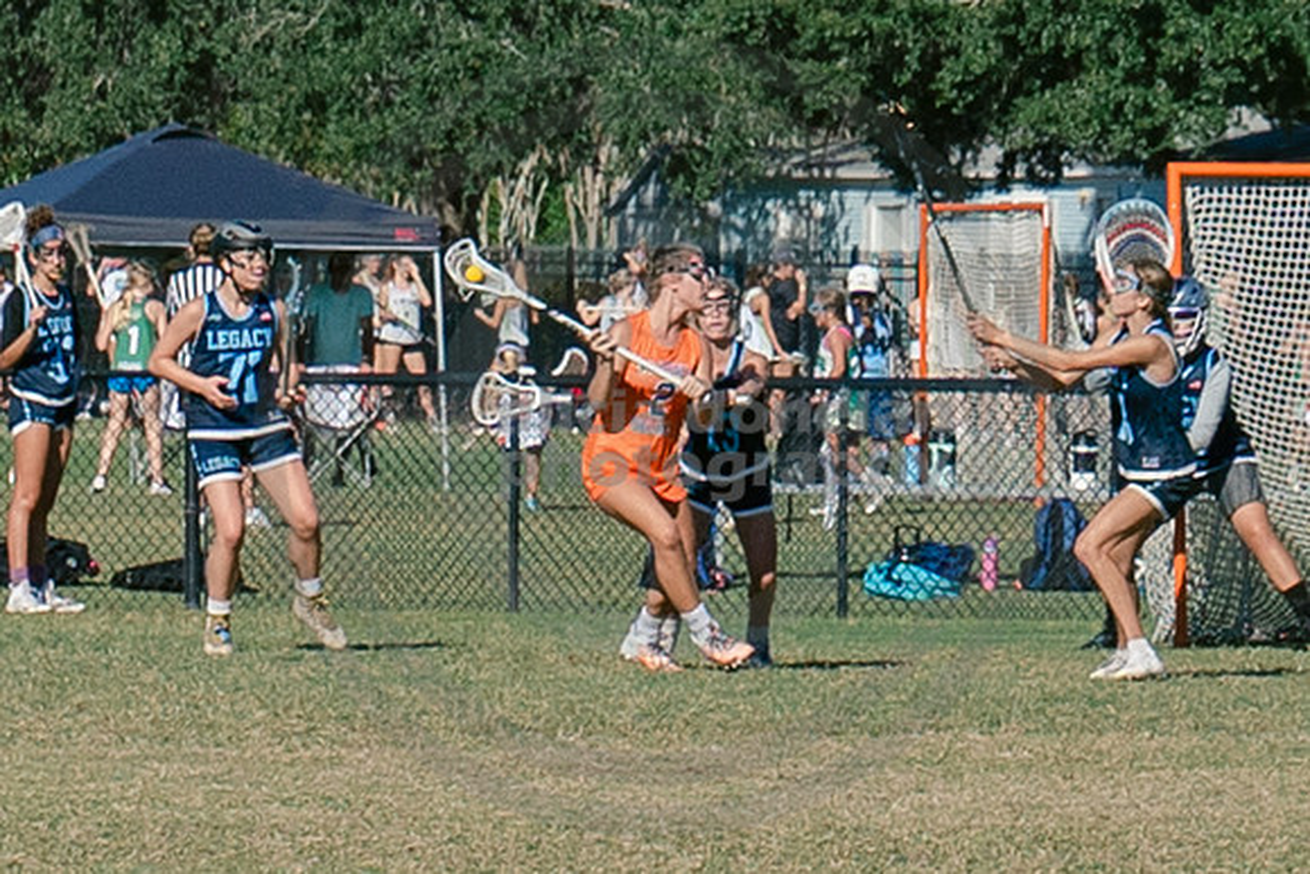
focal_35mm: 566
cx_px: 1814
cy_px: 538
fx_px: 20602
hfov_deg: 3.6
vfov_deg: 2.4
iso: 250
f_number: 5.6
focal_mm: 70
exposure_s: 1/2000
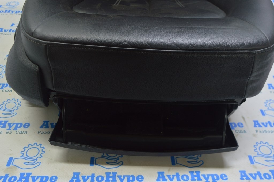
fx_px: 274
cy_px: 91
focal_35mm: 36
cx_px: 137
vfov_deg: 36.8
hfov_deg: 53.2
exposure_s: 1/20
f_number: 5.6
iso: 400
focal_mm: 24
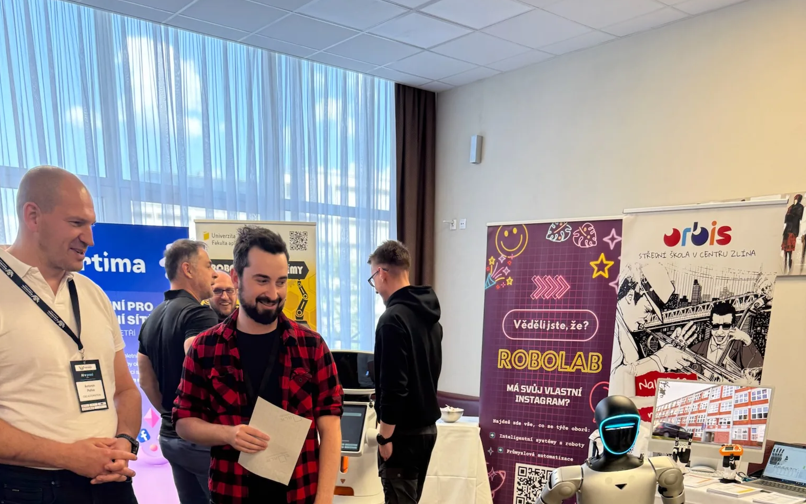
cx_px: 402
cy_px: 529
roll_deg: -3.6
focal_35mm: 34
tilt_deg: -15.2
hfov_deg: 56.7
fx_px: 747
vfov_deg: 33.4
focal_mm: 6.76
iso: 80
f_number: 1.78
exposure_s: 1/100
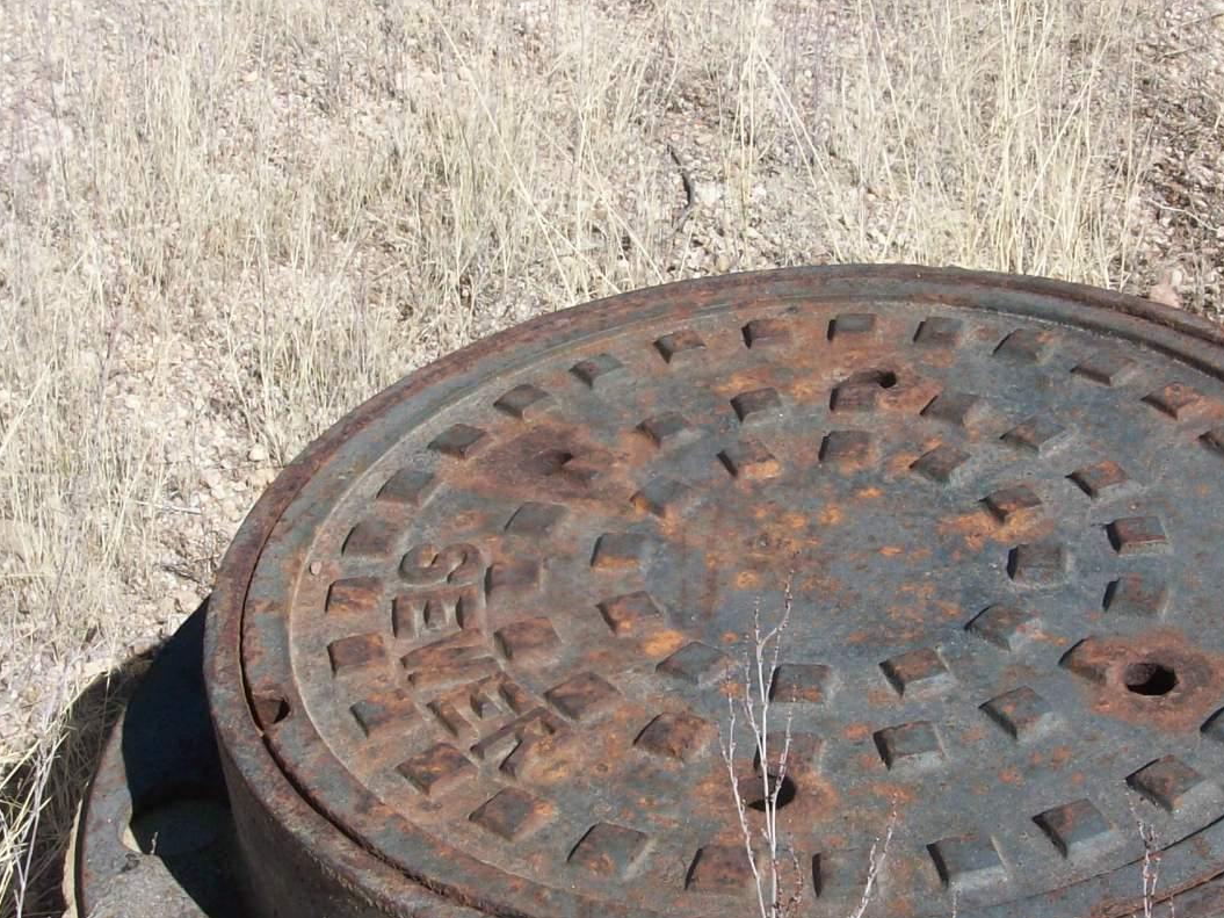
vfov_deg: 22.2
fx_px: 2333
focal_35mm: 66
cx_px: 719
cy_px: 386
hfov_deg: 29.3
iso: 64
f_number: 5.5
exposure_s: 1/363
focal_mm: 5.7
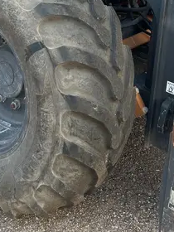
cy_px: -49
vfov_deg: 25.5
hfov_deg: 21.4
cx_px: 36
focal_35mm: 68
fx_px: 456
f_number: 1.5
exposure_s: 1/191
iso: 40
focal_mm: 5.7
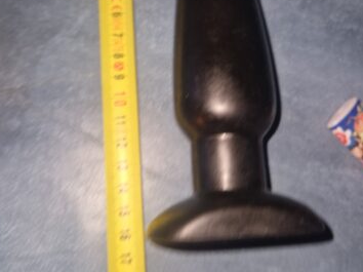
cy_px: 139
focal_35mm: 26
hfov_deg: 67.3
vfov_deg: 53.0
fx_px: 272
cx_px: 189
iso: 125
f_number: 1.8
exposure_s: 1/100
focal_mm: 5.4
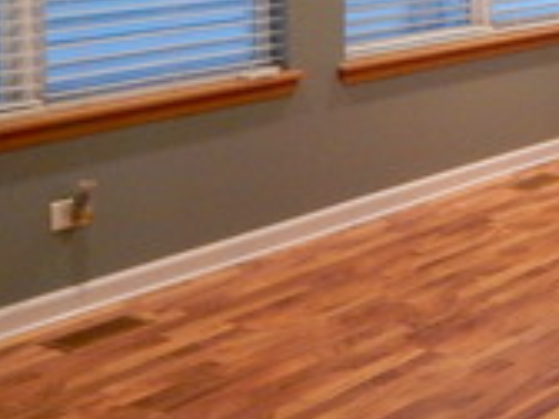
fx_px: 1356
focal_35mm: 84
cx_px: 838
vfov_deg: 17.2
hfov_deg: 20.1
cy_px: 0
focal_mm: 4
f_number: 3
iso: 400
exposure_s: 1/30
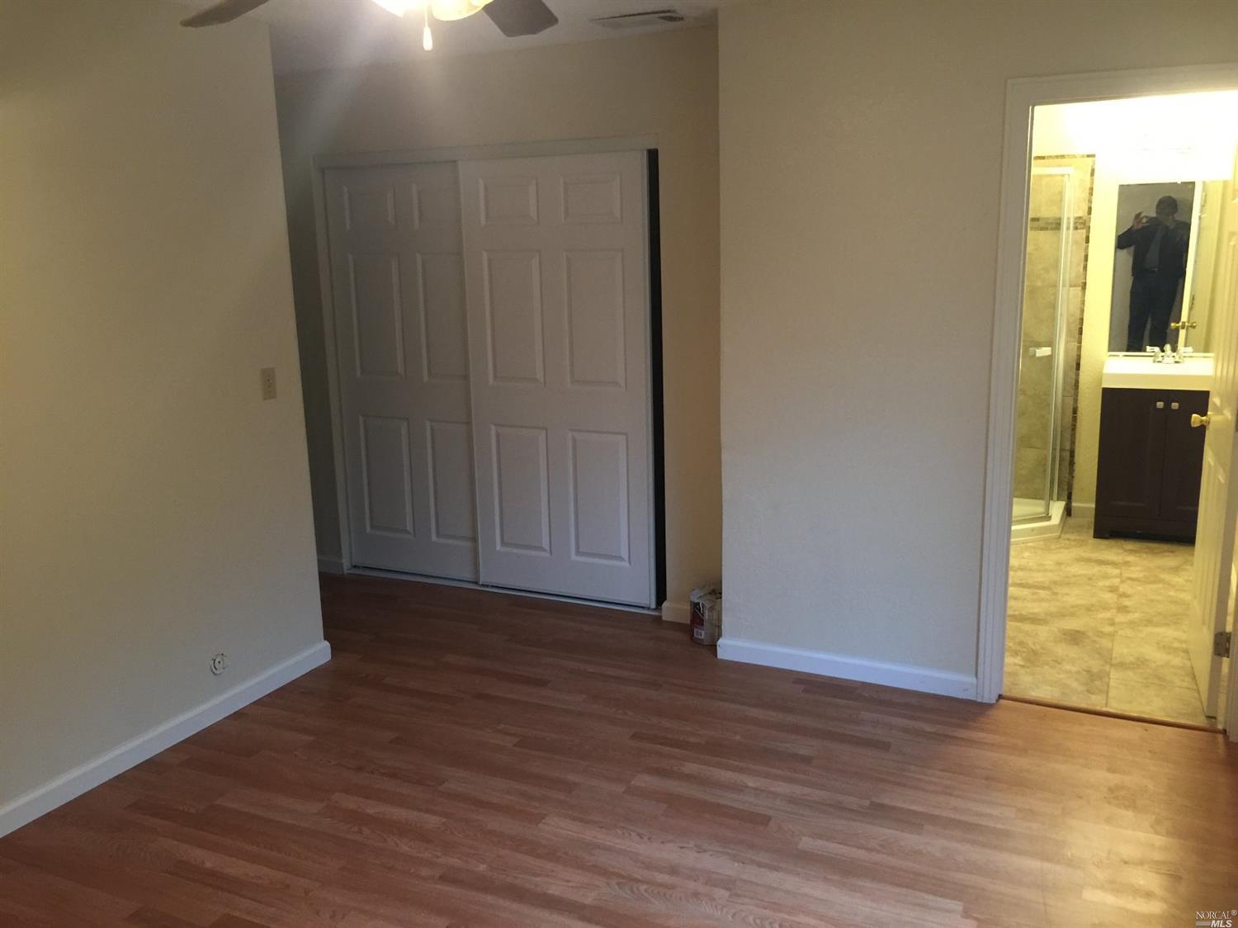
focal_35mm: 29
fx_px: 1037
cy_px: 464
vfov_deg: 48.2
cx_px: 619
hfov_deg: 61.7
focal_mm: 4.15
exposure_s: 1/10
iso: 125
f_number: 2.2
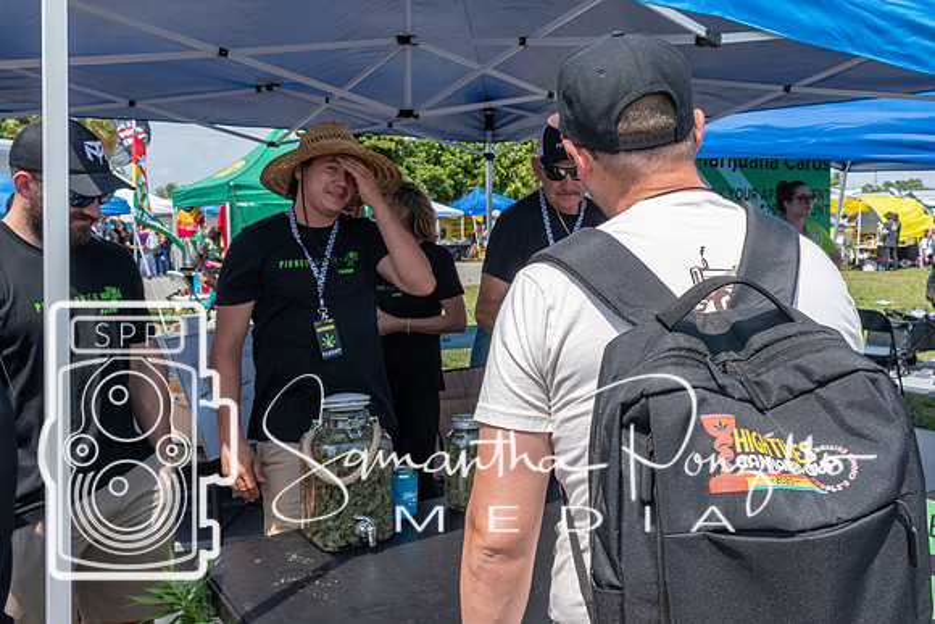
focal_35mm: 30
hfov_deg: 61.8
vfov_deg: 43.5
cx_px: 479
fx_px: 781
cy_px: 295
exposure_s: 1/400
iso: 200
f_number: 10
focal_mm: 18
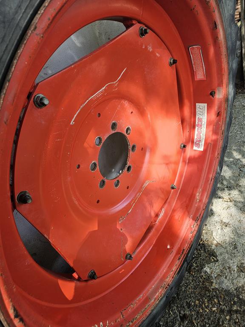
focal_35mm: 23
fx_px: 217
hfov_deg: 58.9
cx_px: 122
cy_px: 164
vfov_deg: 73.9
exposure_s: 1/100
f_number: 1.8
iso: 25
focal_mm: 5.4
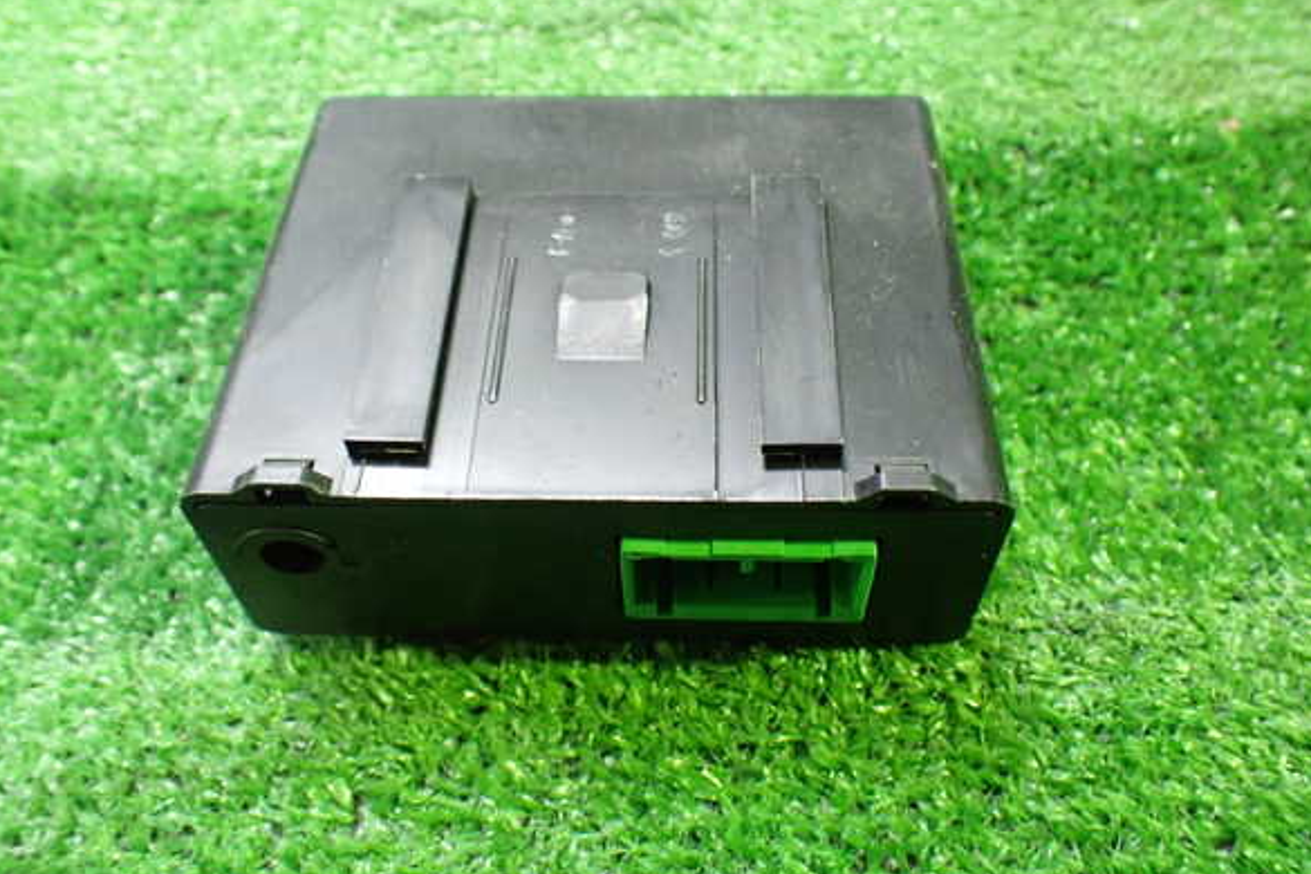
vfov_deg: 41.1
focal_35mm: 32
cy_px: 439
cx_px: 650
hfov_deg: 58.7
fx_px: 1165
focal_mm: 5.4
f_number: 2.3
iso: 800
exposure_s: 1/30
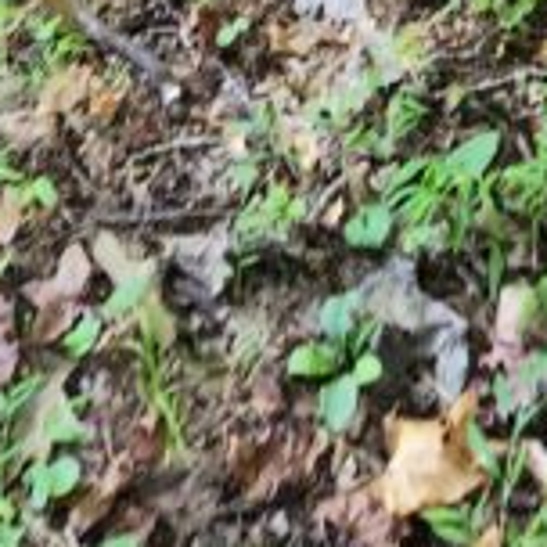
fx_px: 2449
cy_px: -1162
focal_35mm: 137
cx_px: 230
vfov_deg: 9.5
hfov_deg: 12.7
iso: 160
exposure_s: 1/120
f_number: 1.8
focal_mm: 5.4
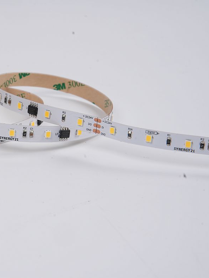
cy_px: 128
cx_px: 1
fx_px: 811
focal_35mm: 101
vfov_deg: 19.5
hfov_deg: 14.5
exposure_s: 1/125
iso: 100
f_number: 16
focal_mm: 64.5
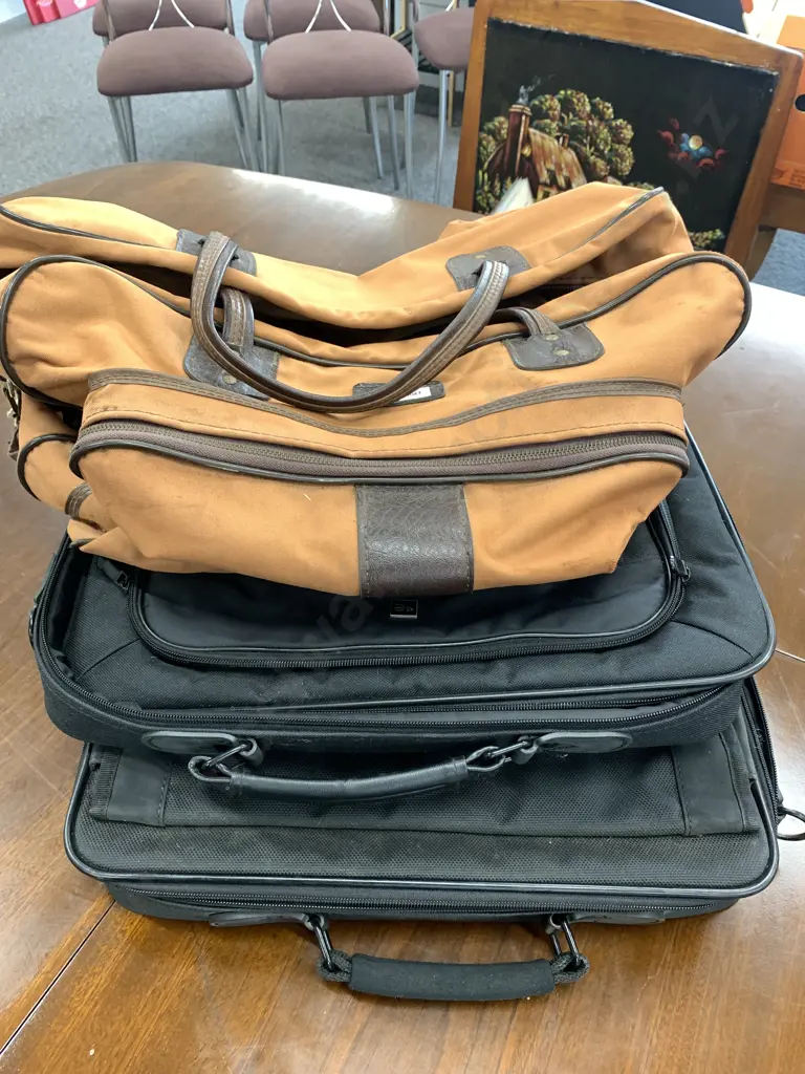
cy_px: 537
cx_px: 402
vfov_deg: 67.3
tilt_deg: -47.2
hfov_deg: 53.1
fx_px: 806
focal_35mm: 26
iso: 125
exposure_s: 1/50
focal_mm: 4.25
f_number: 1.8
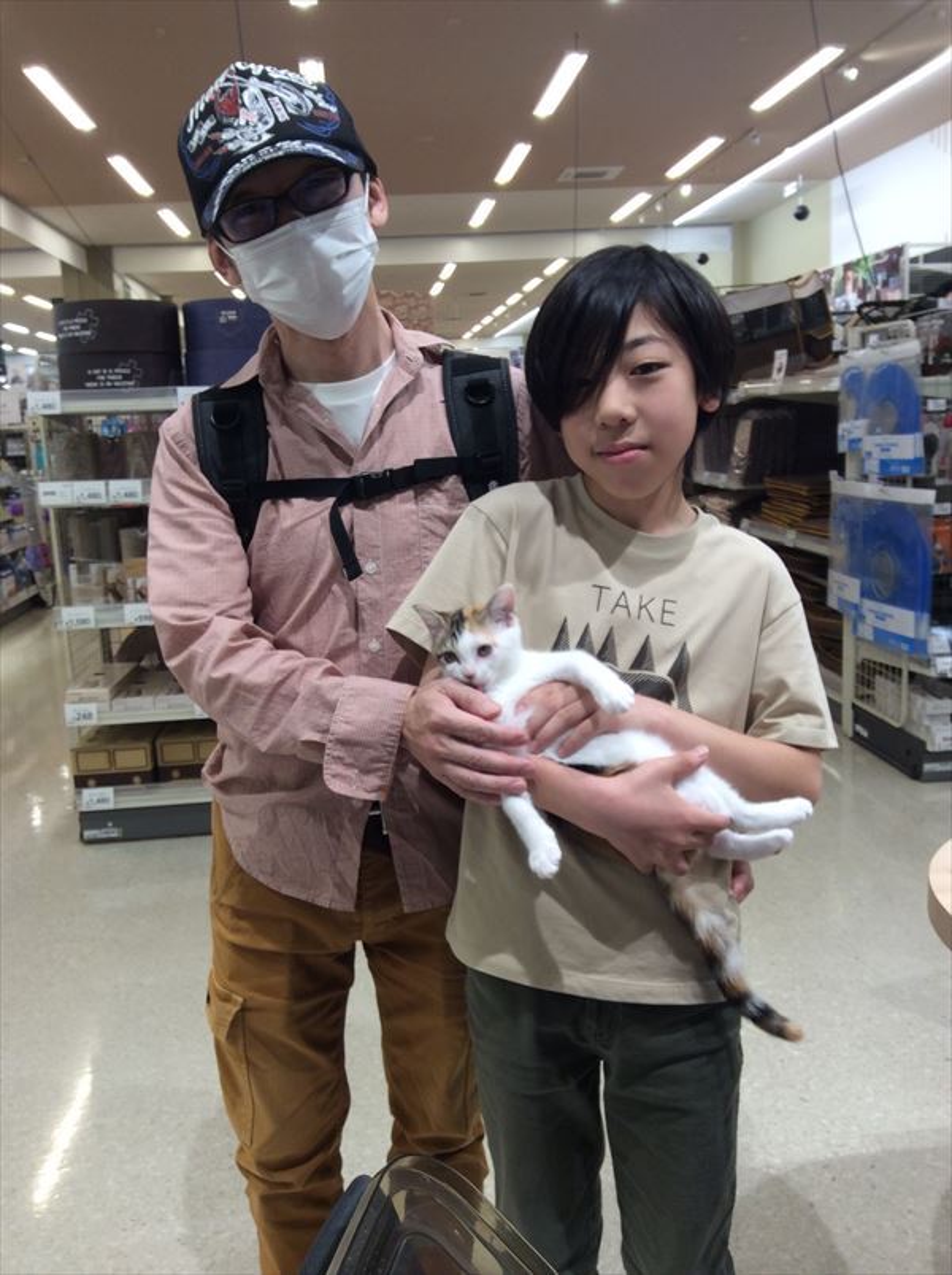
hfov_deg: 44.1
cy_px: 638
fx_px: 1176
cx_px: 476
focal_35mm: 32
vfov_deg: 56.9
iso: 32
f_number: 2.4
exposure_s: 1/30
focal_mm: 3.3
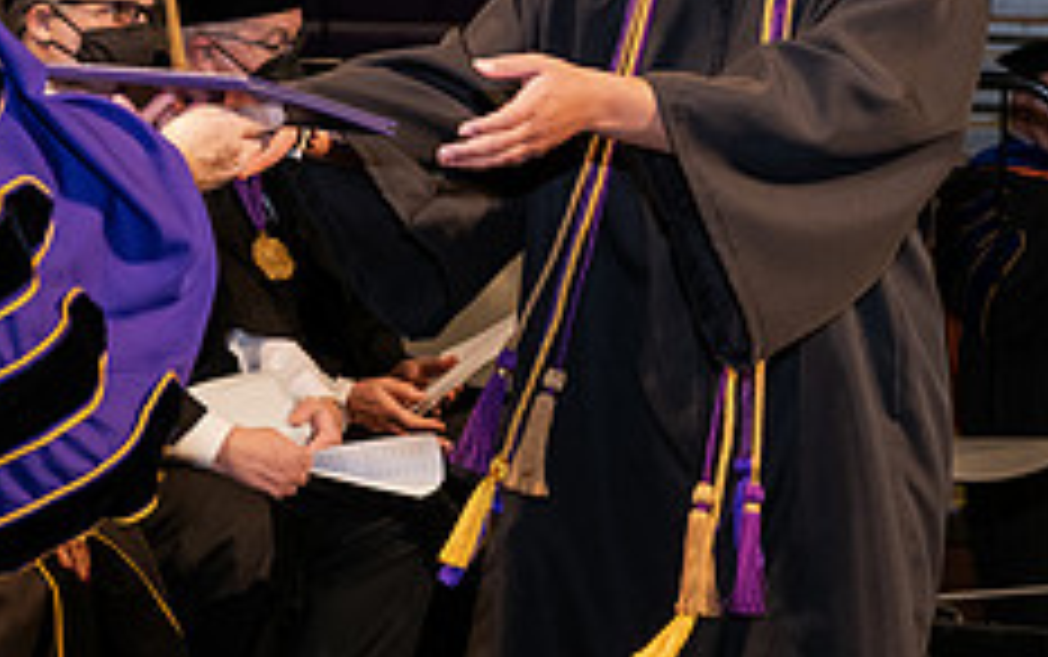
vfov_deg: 8.6
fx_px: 4344
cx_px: 279
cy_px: 20
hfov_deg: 13.7
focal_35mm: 152
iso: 1600
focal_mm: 60
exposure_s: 1/200
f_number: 6.3
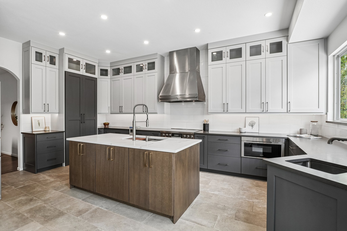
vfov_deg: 72.0
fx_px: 159
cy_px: 116
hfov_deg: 95.0
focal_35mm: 16
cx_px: 174
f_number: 8
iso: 320
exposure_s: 1/30
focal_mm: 11
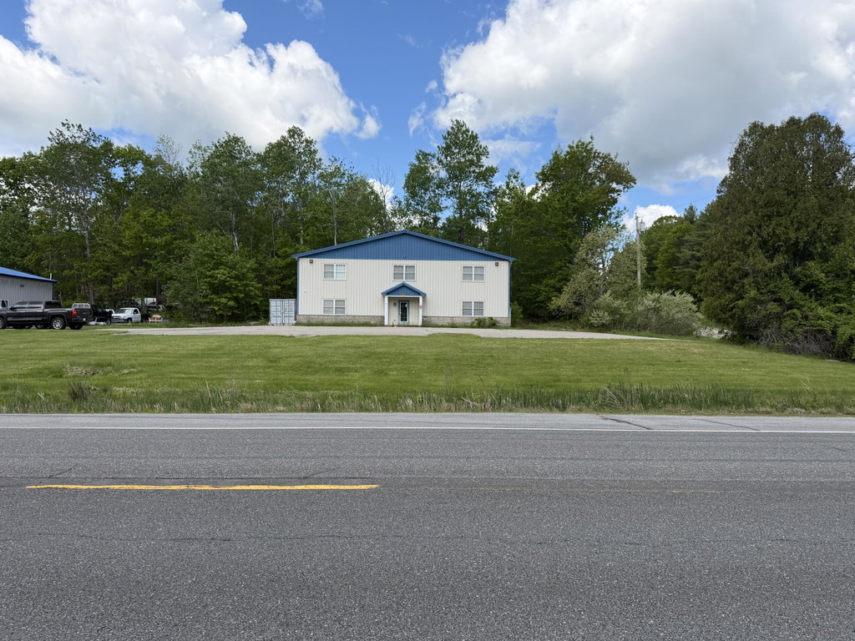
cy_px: 320
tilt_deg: +0.9
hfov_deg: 71.6
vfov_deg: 56.8
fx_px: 593
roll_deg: -0.8
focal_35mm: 24
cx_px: 428
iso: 100
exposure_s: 1/3584
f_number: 1.78
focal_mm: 6.76
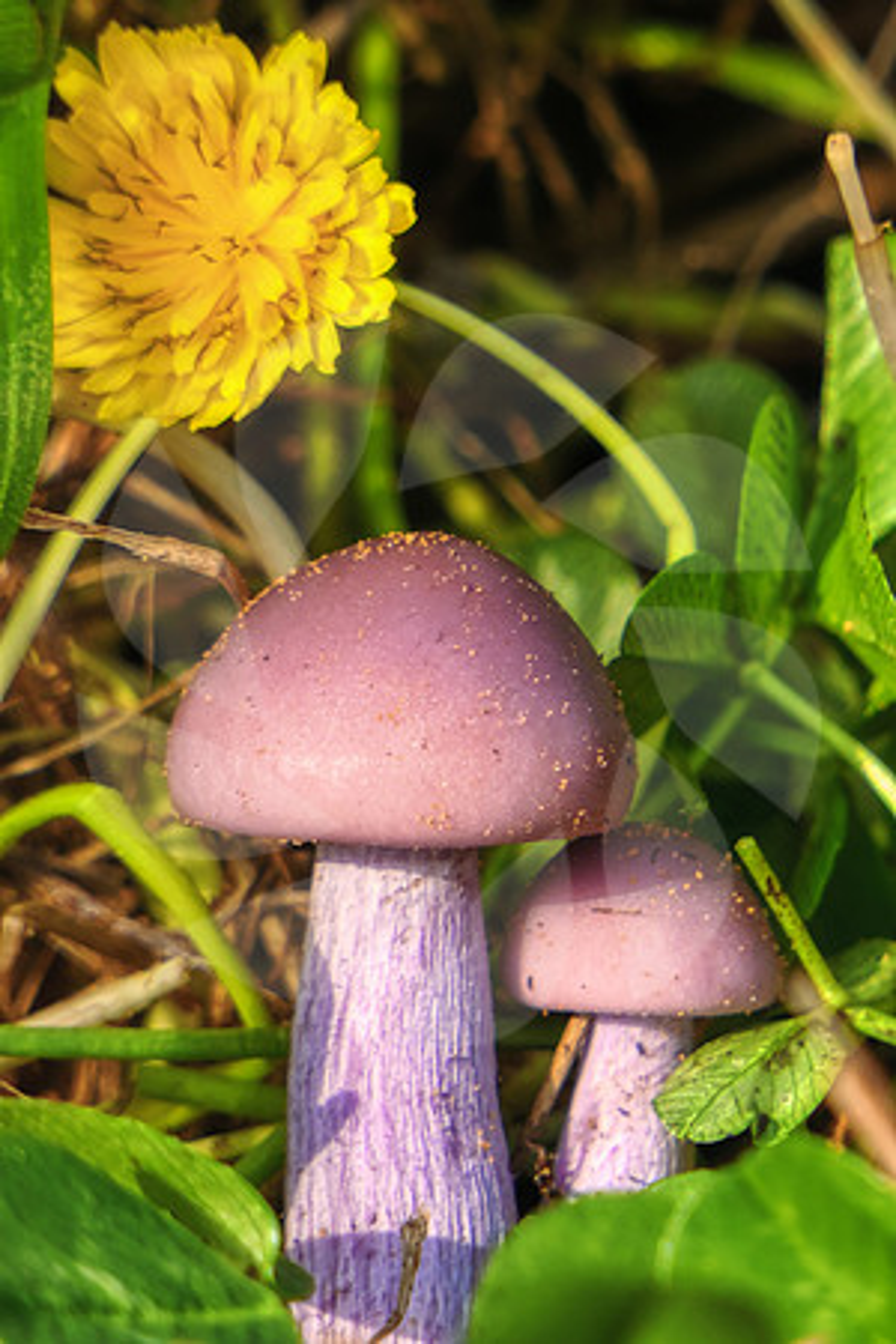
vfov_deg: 2.3
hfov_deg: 1.5
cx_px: 448
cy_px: 672
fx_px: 33597
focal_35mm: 900
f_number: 4.5
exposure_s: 1/400
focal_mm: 176
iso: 125
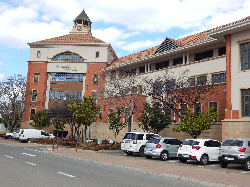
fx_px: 274
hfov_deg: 49.0
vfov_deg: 37.7
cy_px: 94
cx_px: 125
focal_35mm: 38
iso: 125
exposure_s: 1/800
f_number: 3.4
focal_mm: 6.8
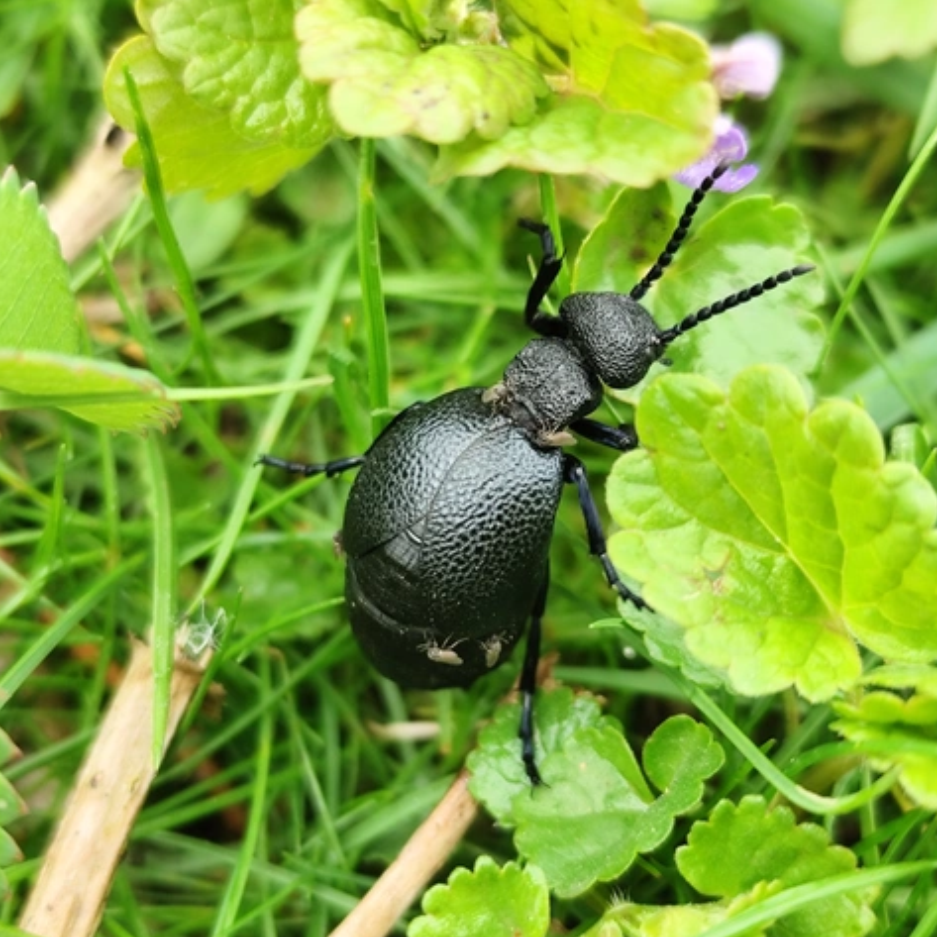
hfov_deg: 31.1
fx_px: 1684
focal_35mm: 55
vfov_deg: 31.1
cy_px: 473
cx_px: 475
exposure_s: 1/100
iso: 125
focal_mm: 6.19
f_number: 1.65
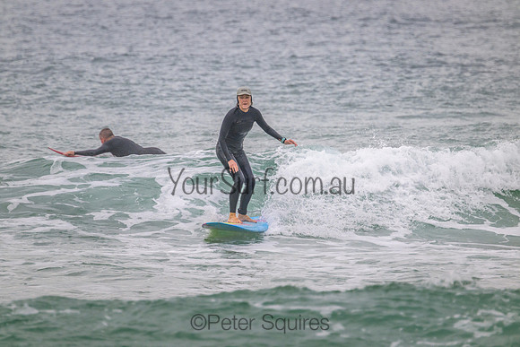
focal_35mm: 800
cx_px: 260
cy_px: 174
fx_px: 11558
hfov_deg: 2.6
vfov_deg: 1.7
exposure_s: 1/2000
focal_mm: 800
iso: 1400
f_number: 11
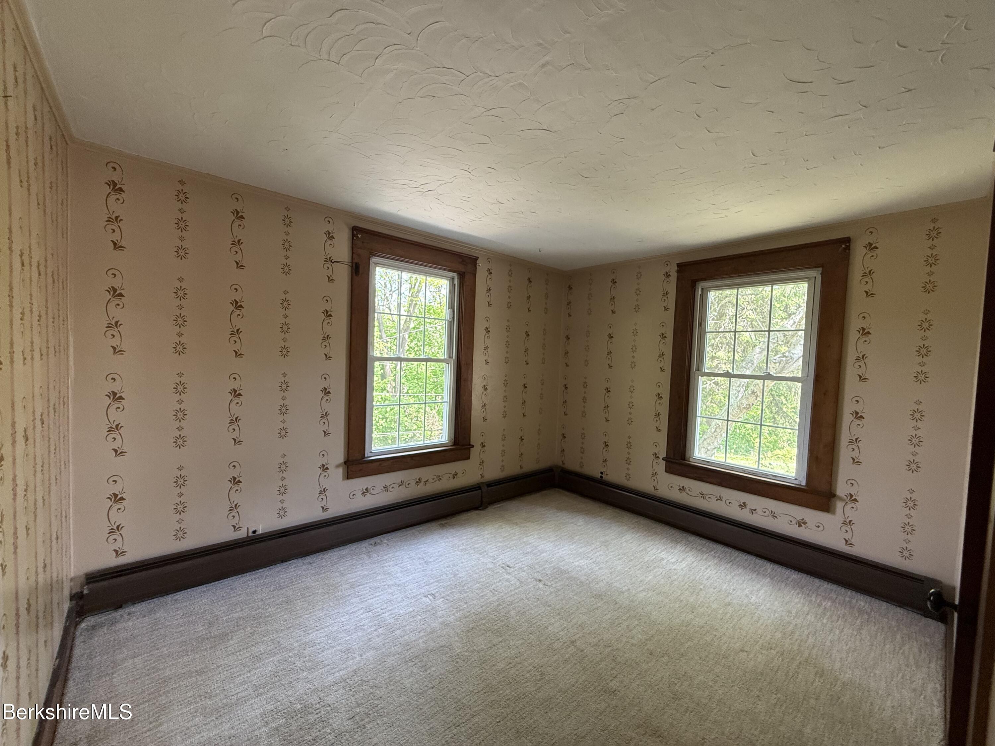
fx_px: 402
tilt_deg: -1.7
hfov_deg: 102.1
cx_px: 498
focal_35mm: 14
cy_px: 373
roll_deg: -2.0
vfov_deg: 85.7
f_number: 2.2
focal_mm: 2.22
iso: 320
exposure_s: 1/99
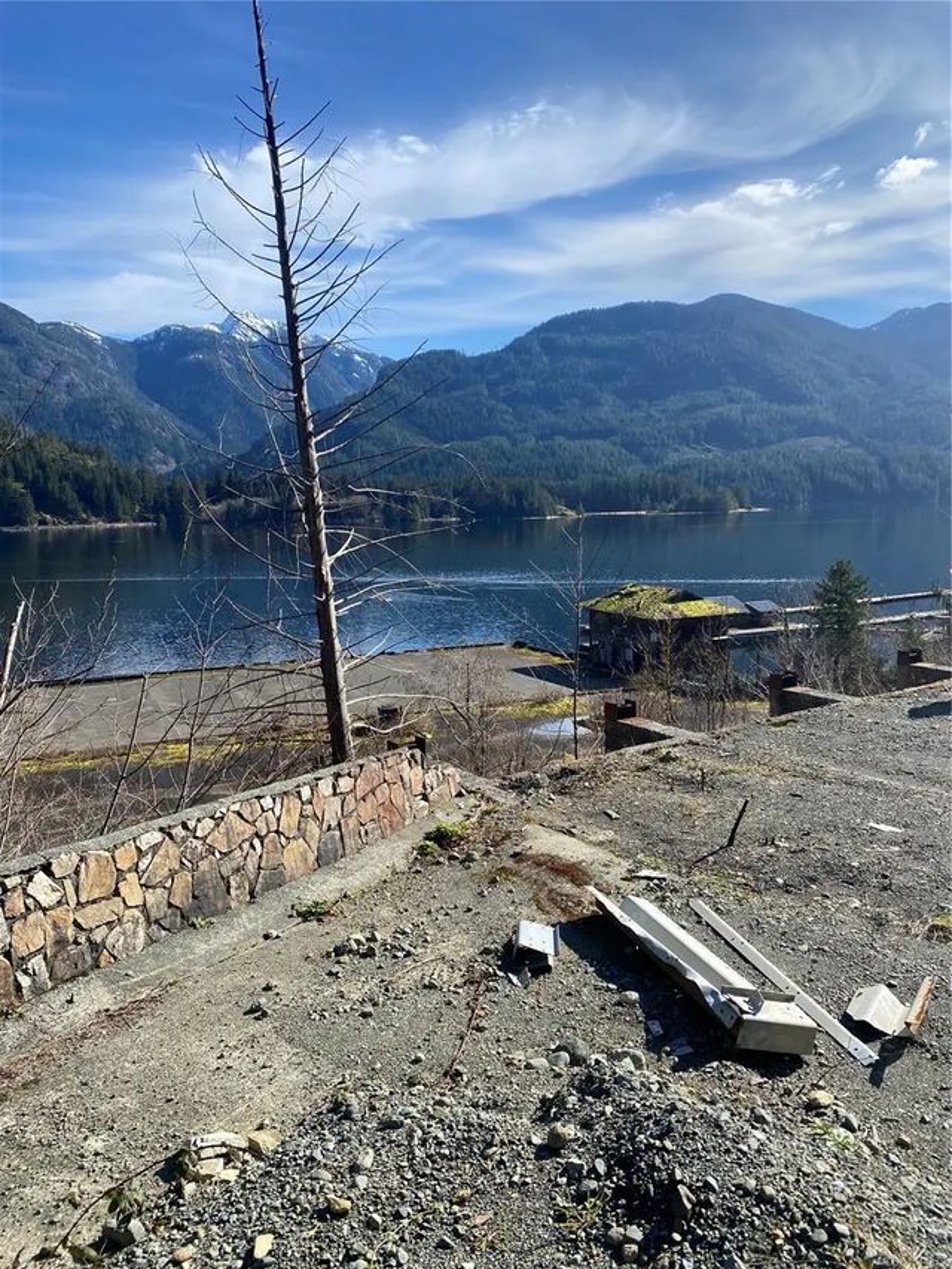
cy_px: 634
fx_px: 953
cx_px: 476
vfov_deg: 67.3
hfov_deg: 53.1
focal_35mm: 26
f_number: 1.8
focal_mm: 4.25
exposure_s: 1/2817
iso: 32
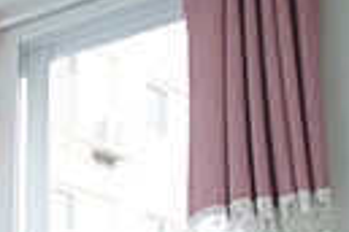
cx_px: -438
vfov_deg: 12.8
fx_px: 902
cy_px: 472
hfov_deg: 15.2
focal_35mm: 93
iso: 800
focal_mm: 10
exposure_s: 1/125
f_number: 4
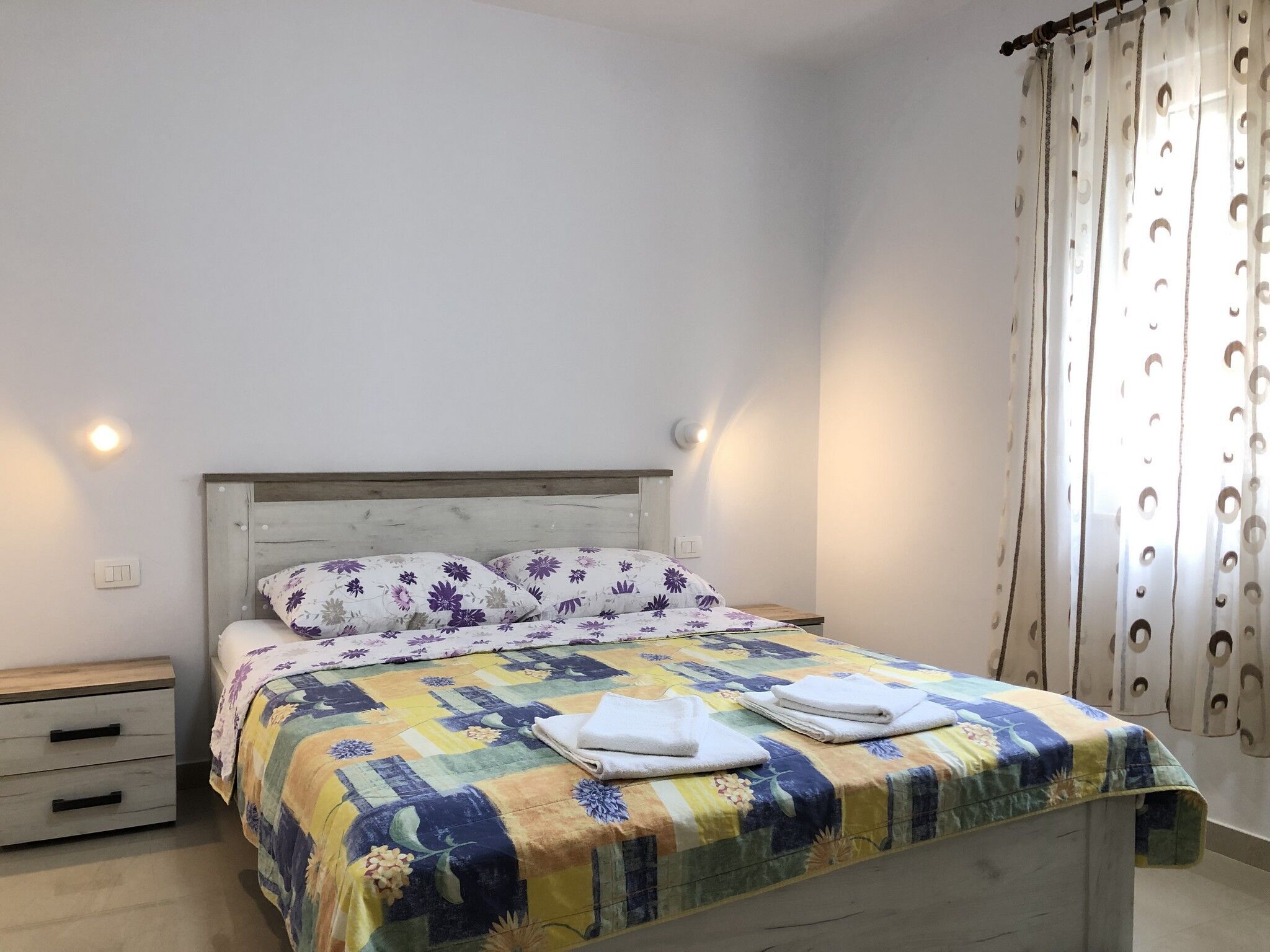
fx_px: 1027
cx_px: 635
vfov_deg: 49.7
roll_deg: -0.3
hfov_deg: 63.4
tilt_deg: -3.5
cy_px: 476
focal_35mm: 28
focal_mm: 3.99
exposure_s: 1/33
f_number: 1.8
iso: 32
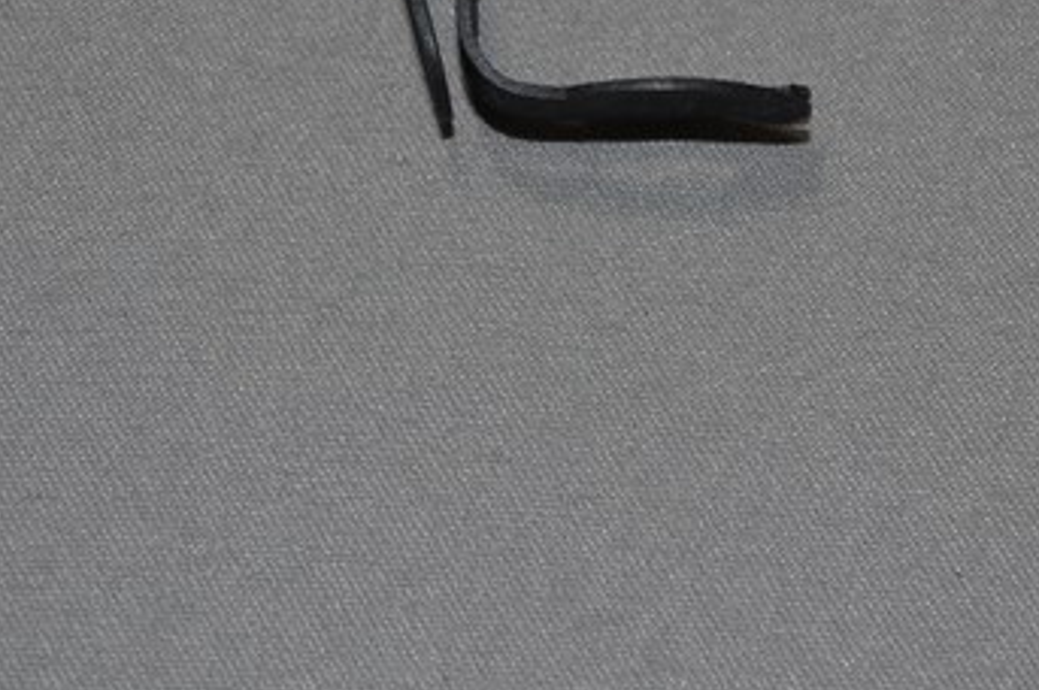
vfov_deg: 9.3
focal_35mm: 147
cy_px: 83
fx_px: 4238
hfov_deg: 14.0
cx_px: 594
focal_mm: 42
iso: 220
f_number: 5.3
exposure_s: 1/60
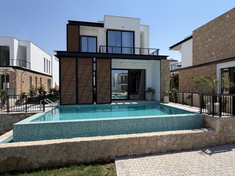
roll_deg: +0.3
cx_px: 118
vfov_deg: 85.7
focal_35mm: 14
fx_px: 95
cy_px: 88
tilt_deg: -1.6
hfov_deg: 102.1
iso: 20
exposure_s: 1/888
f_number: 2.2
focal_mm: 2.22
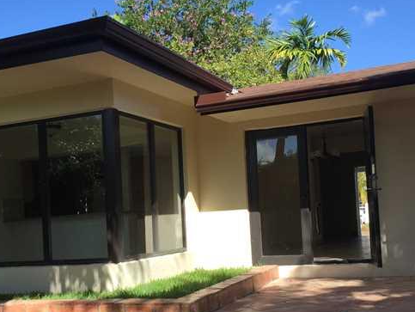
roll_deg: +3.1
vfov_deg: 30.1
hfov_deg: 39.6
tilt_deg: +2.2
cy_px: 211
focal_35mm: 48
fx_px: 576
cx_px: 183
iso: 32
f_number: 2.2
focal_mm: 4.15
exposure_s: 1/1014
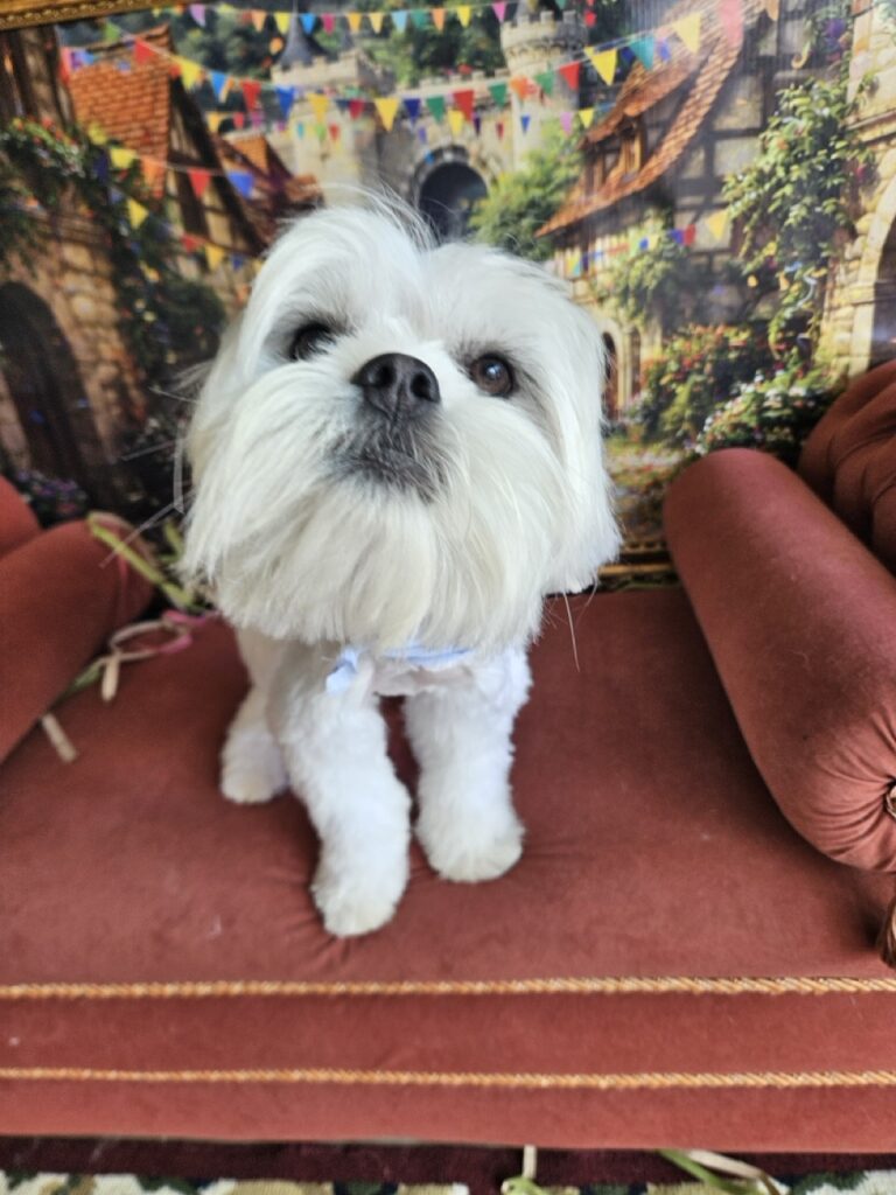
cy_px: 598
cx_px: 448
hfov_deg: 58.9
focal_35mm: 23
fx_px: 794
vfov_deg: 73.9
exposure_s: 1/120
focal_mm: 5.4
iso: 32
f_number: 1.8
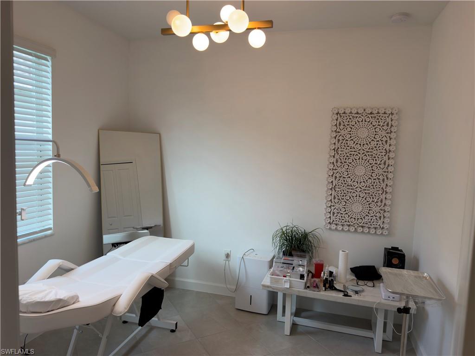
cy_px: 178
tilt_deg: -3.8
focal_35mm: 24
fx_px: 329
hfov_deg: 71.6
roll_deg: -2.0
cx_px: 238
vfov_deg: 56.8
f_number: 1.78
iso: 64
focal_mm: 6.76
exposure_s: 1/137
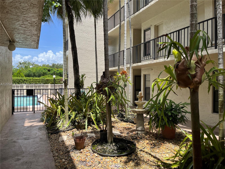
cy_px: 84
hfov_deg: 67.3
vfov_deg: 53.1
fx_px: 169
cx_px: 112
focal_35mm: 26
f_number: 1.6
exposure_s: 1/1580
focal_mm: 5.1
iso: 50
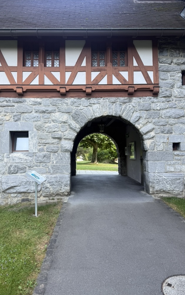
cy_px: 147
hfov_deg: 47.5
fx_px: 210
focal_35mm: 26
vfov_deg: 70.4
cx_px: 85
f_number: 1.78
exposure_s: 1/204
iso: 64
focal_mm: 6.76
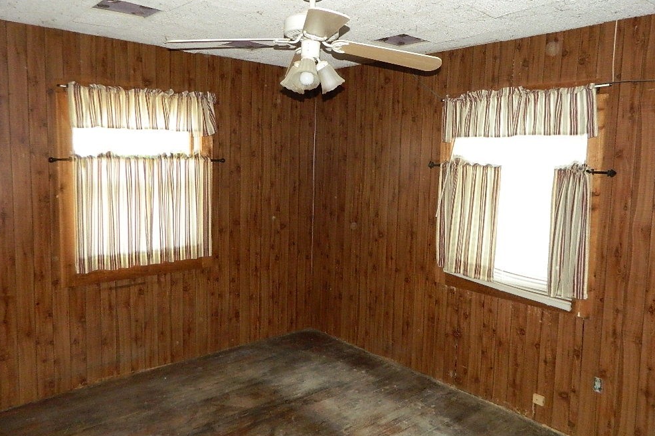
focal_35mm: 27
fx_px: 491
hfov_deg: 67.4
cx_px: 335
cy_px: 208
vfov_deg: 47.9
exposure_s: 1/30
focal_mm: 4.5
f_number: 3.1
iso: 560
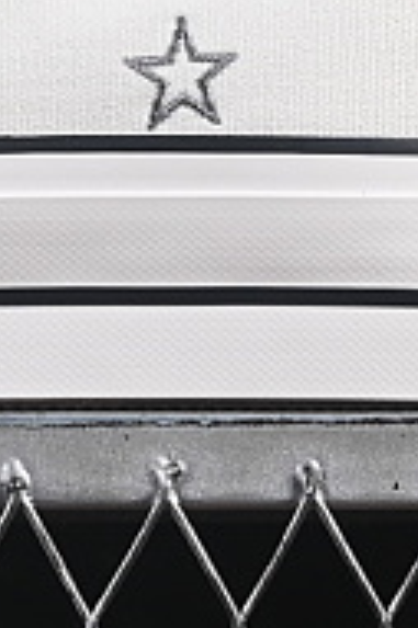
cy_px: -133
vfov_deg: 6.5
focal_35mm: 314
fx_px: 5478
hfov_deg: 4.3
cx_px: -197
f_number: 8
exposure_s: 1/80
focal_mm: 50
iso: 160
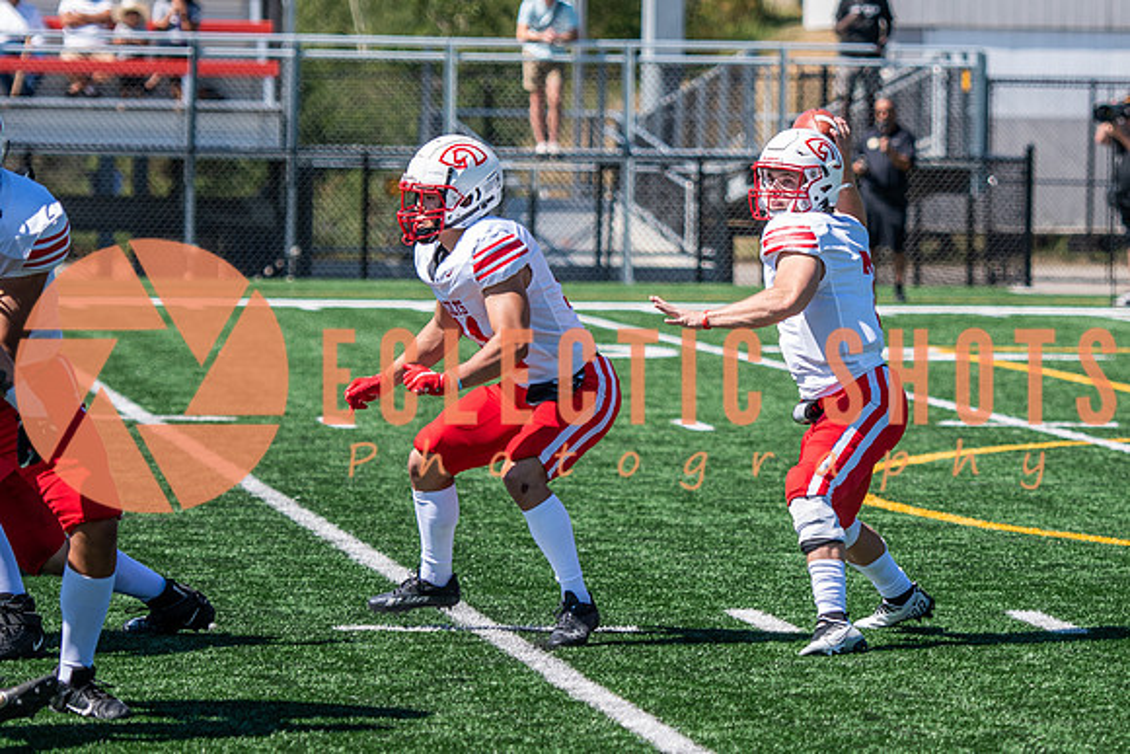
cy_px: 230
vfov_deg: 5.7
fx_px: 7592
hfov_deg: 8.5
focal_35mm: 242
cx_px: 785
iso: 160
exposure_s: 1/2000
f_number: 2.8
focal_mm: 116
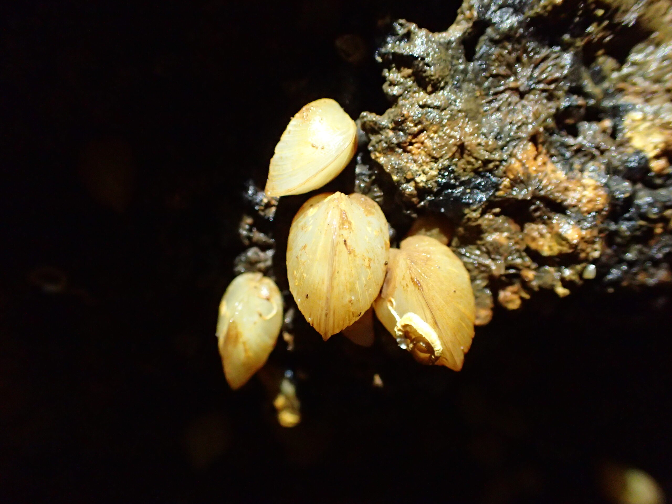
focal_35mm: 30
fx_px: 582
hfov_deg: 60.0
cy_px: 252
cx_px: 336
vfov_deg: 46.8
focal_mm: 5.5
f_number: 2.3
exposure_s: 1/30
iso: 1000
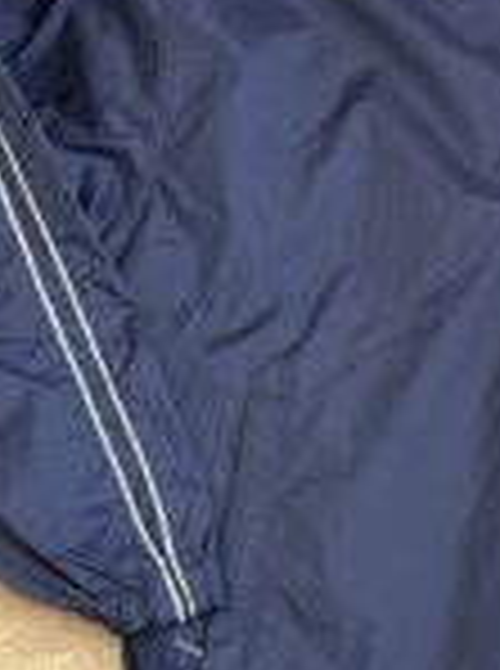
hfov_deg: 10.4
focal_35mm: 140
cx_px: 599
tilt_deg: -66.4
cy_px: 76
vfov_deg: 14.0
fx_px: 2708
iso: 64
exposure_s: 1/60
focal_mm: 5.96
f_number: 1.6
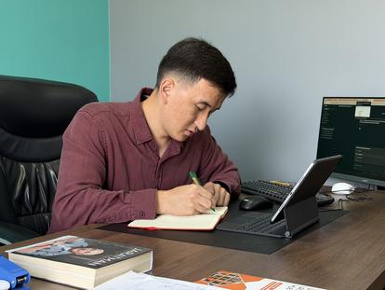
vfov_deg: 30.3
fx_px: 534
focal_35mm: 48
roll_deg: -0.3
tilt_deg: -3.7
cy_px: 145
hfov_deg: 39.6
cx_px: 192
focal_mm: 6.76
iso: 100
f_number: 1.78
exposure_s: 1/100
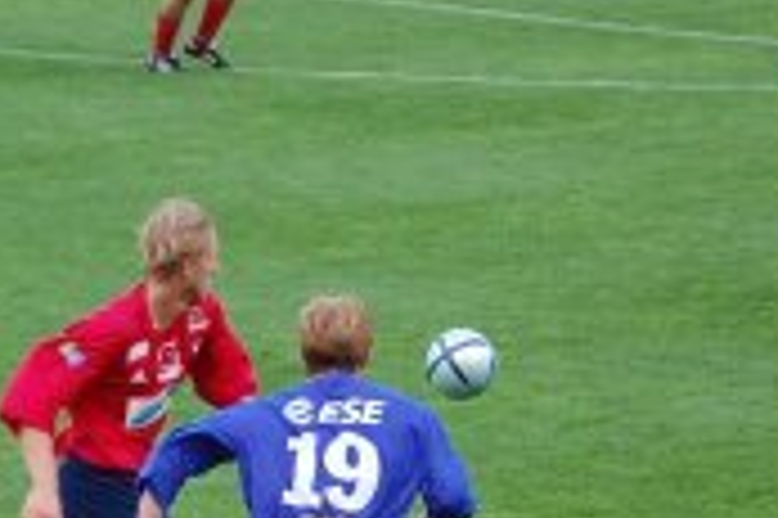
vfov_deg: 3.7
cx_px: 171
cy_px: 423
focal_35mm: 368
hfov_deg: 5.6
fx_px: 7955
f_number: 4.8
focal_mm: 85
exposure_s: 1/500
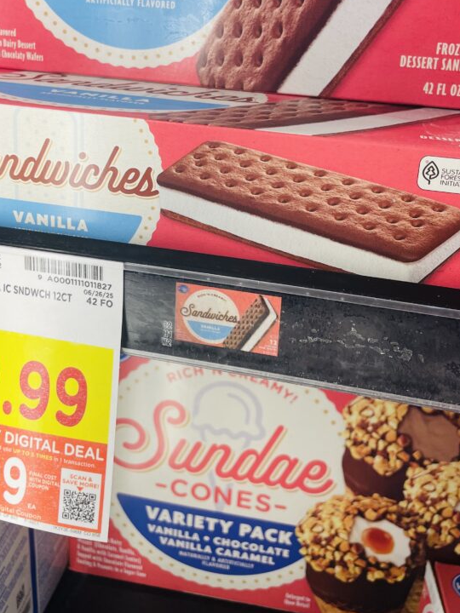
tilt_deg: -16.1
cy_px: 179
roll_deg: -2.0
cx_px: 214
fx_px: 656
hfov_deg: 38.6
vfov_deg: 48.8
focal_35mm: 37
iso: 32
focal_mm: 4.2
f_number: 1.6
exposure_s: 1/120
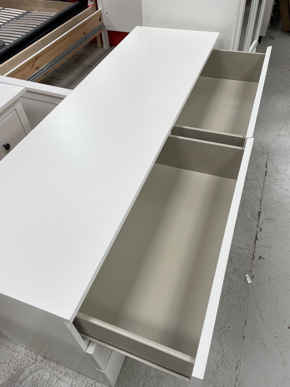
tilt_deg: -48.6
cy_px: 194
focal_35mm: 26
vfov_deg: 67.3
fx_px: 290
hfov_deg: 53.1
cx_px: 145
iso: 32
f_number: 1.6
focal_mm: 4.2
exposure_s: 1/121
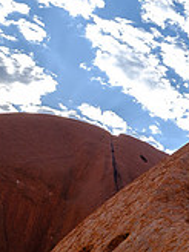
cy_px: 170
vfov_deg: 37.1
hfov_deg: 19.3
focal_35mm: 51
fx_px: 371
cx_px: 361
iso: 200
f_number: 5.6
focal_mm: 10
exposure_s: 1/340
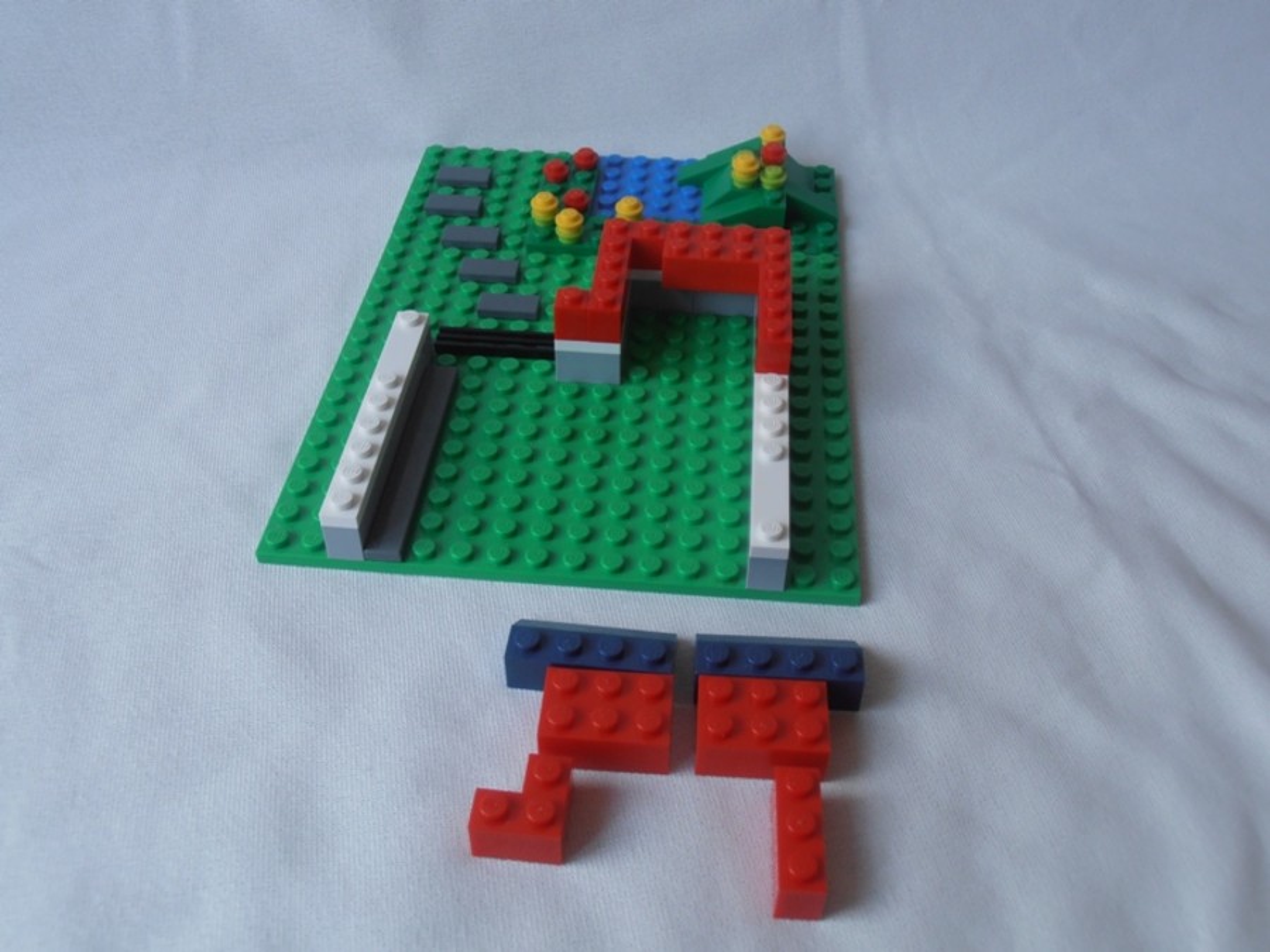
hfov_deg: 50.1
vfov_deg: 38.7
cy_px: 476
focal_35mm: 37
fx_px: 1357
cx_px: 635
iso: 80
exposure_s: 1/80
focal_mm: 6.61
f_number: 3.9
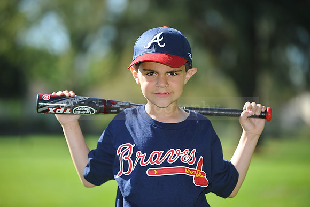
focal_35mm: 165
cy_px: 104
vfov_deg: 8.3
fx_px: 1420
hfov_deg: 12.5
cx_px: 155
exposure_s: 1/800
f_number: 4
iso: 200
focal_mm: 165
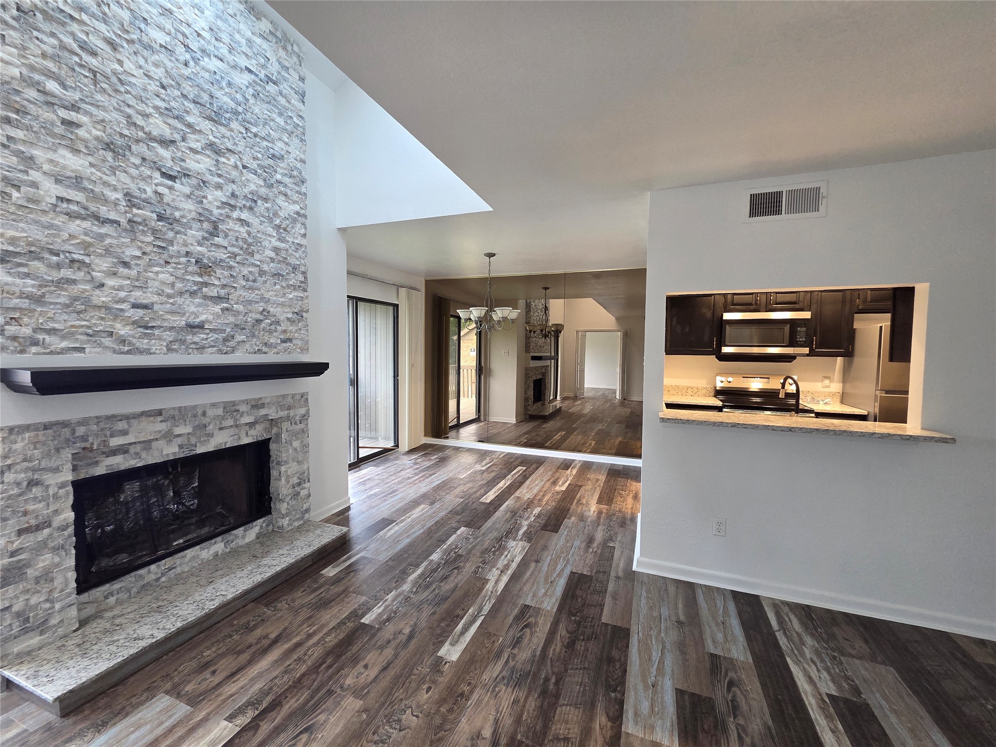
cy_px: 374
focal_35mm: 13
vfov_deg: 89.9
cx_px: 498
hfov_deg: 106.2
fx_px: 374
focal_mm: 2.2
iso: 400
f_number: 2.2
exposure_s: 1/60
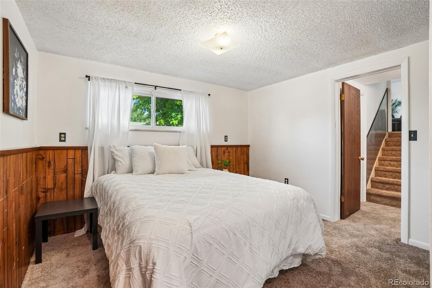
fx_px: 180
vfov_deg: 77.3
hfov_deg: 100.4
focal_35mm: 15
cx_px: 216
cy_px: 144
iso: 400
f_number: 8
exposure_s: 1/13
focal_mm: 10
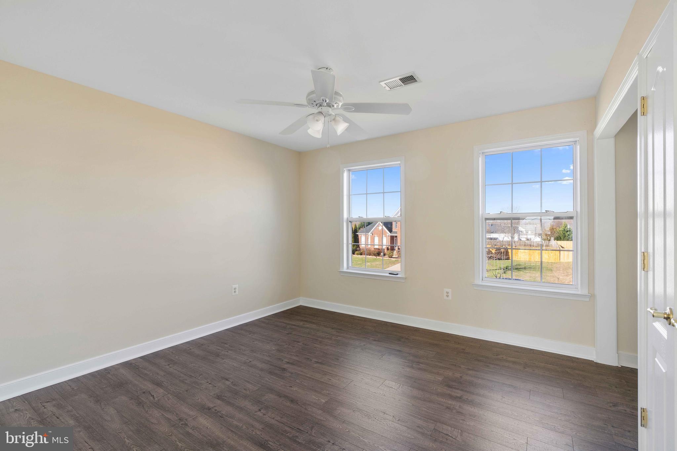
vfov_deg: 73.7
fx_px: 301
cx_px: 338
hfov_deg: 96.7
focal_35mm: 16
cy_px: 226
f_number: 8
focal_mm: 16
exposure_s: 1/25
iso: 160
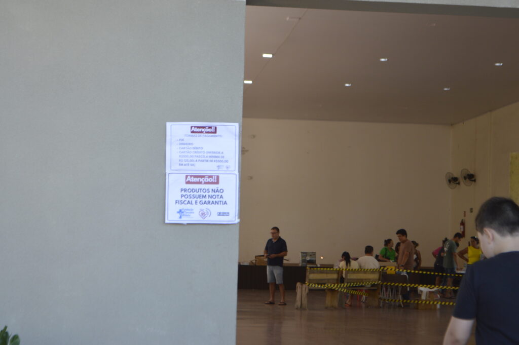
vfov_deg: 16.5
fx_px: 1188
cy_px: 172
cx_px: 260
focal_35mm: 82
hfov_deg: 24.6
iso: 400
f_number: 5.6
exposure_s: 1/80
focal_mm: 55
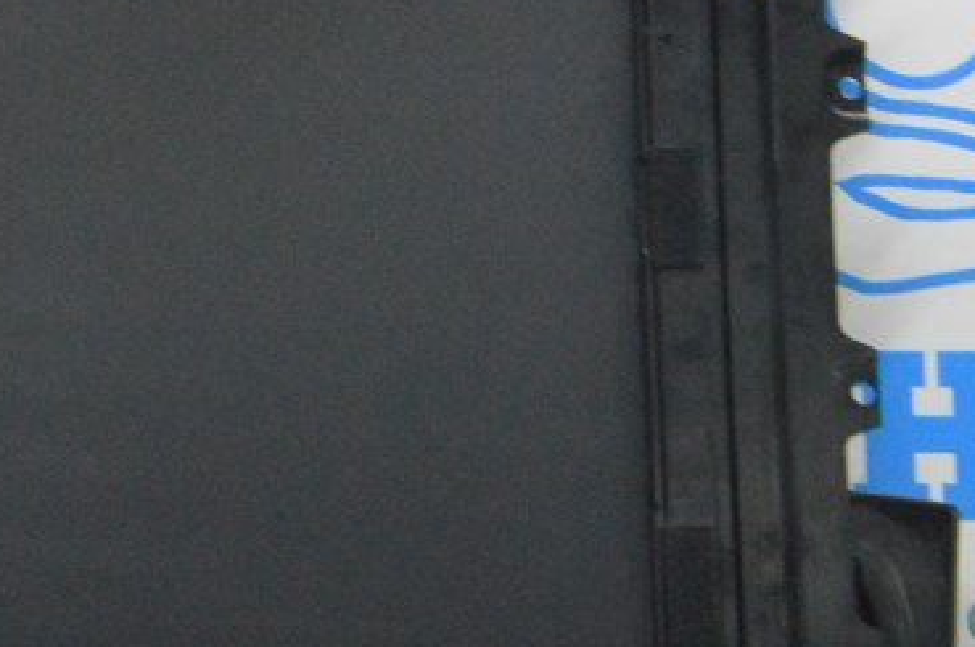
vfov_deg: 10.9
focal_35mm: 125
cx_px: -230
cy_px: 110
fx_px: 3381
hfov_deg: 15.7
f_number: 20
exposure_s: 1/15
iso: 6400
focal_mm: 30
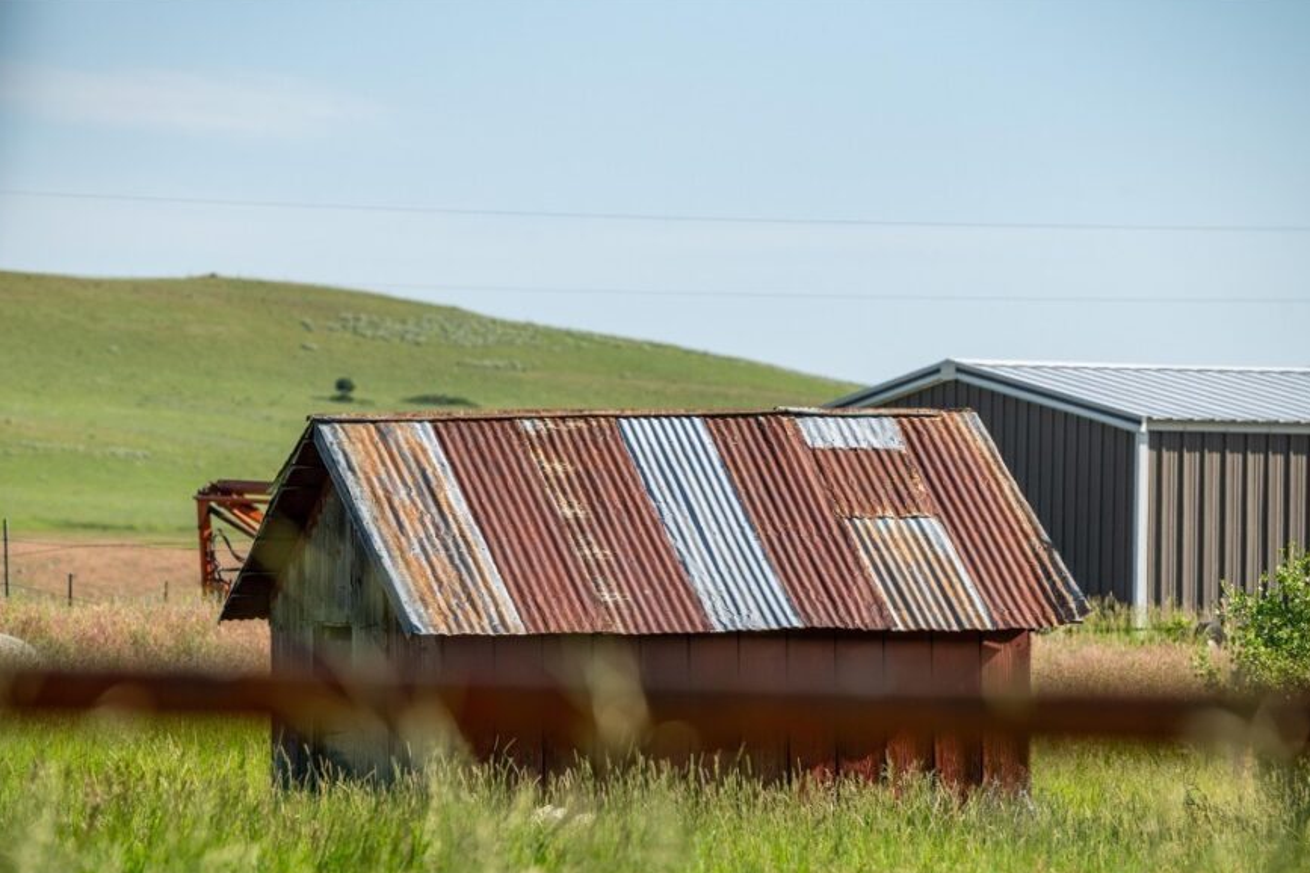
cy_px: 508
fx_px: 11171
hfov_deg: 6.7
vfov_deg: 4.5
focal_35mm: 307
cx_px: 641
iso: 500
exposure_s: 1/1250
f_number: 7.1
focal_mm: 260
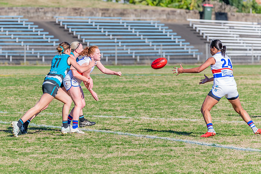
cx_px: 105
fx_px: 3041
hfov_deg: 4.9
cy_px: 85
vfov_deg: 3.3
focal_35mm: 419
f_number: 10
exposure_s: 1/1600
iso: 800
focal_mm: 350
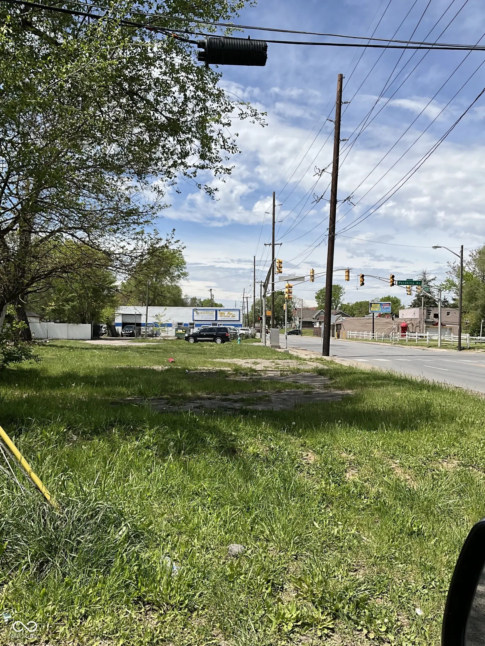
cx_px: 242
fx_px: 542
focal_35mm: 29
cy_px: 323
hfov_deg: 48.2
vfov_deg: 61.7
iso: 25
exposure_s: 1/2667
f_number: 1.8
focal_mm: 3
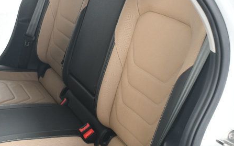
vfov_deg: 20.6
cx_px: 85
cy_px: 67
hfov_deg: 32.3
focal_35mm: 63
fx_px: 402
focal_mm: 18
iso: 100
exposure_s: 1/160
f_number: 4
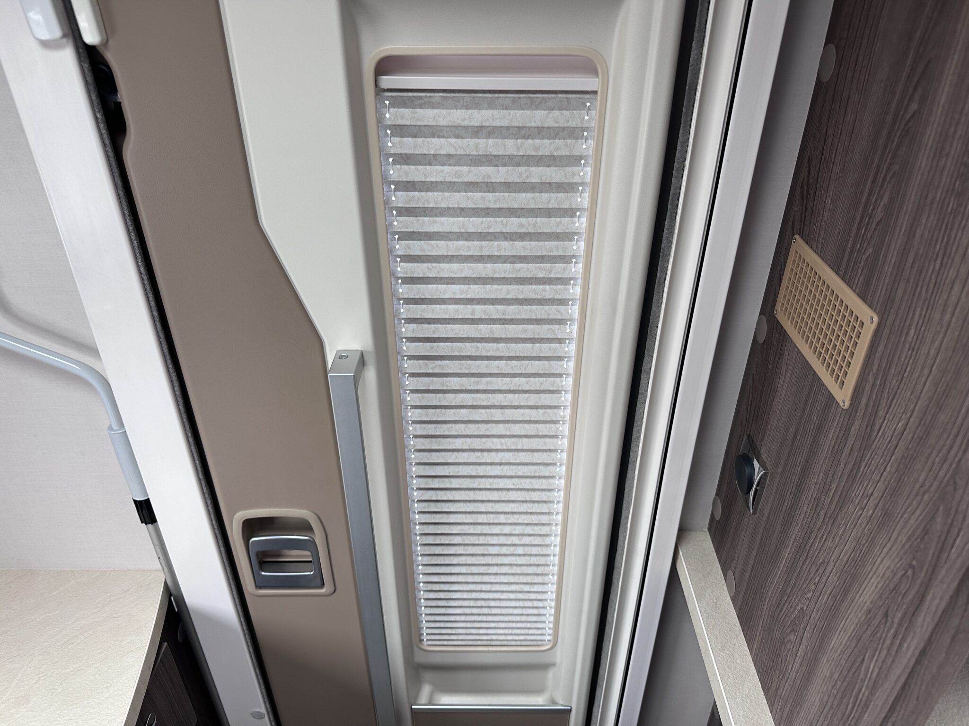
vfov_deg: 56.8
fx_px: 672
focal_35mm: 24
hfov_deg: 71.6
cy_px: 363
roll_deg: +0.4
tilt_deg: -29.9
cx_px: 484
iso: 125
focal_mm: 6.86
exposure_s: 1/121
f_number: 1.78
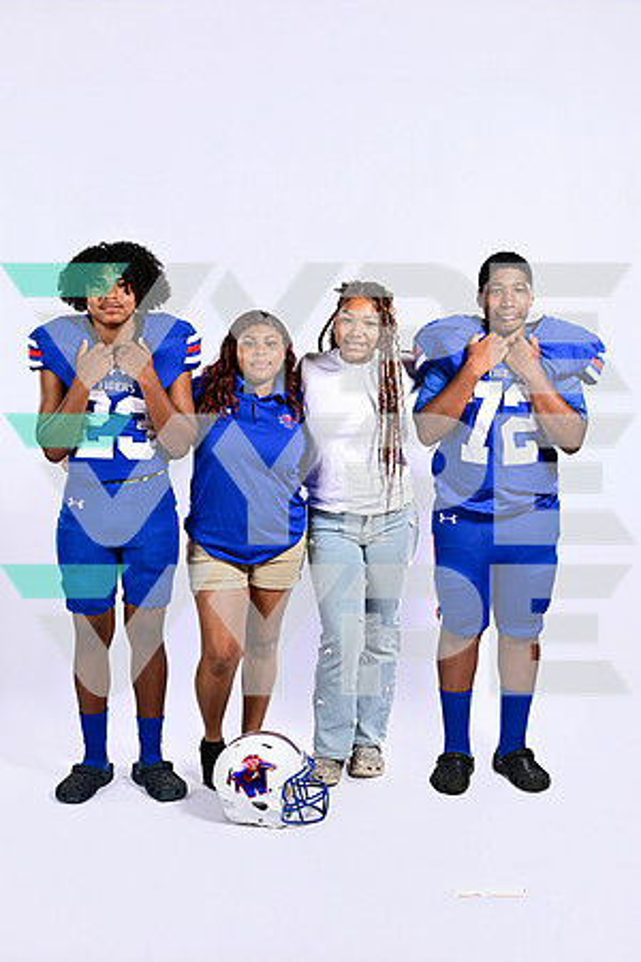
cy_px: 481
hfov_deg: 26.0
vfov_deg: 38.2
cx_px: 320
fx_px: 1389
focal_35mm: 52
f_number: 6.3
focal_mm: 52
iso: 160
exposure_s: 1/200
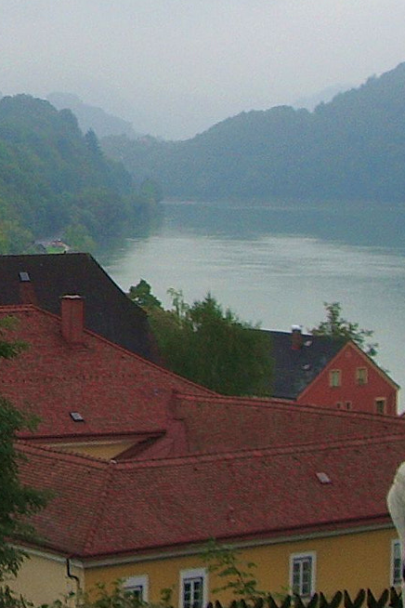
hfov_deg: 11.7
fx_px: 1924
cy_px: 266
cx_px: -116
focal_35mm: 114
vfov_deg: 17.9
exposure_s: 1/125
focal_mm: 5.8
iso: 50
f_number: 4.3
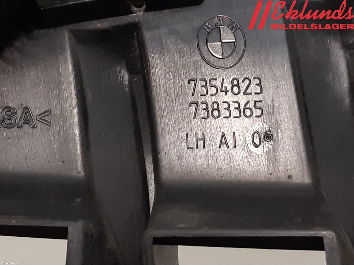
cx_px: 177
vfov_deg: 53.1
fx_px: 266
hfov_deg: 67.3
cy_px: 132
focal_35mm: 26
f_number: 1.7
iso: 125
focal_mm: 3.93
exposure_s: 1/50
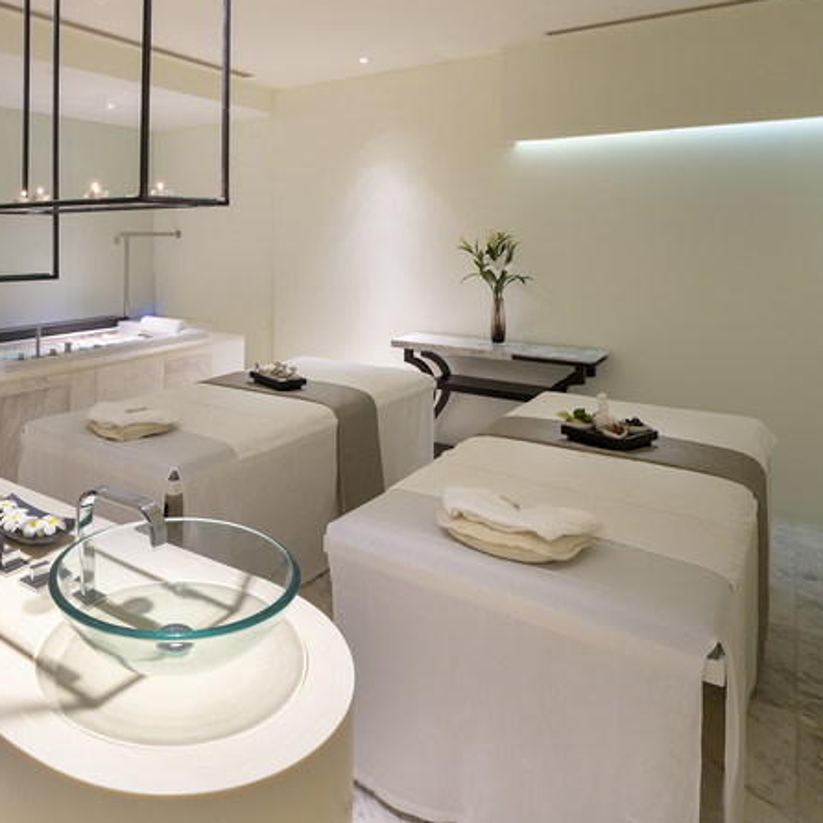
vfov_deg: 62.9
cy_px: 400
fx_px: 672
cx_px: 215
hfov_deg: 59.8
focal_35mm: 25
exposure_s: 1/4
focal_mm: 19
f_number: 8
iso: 320
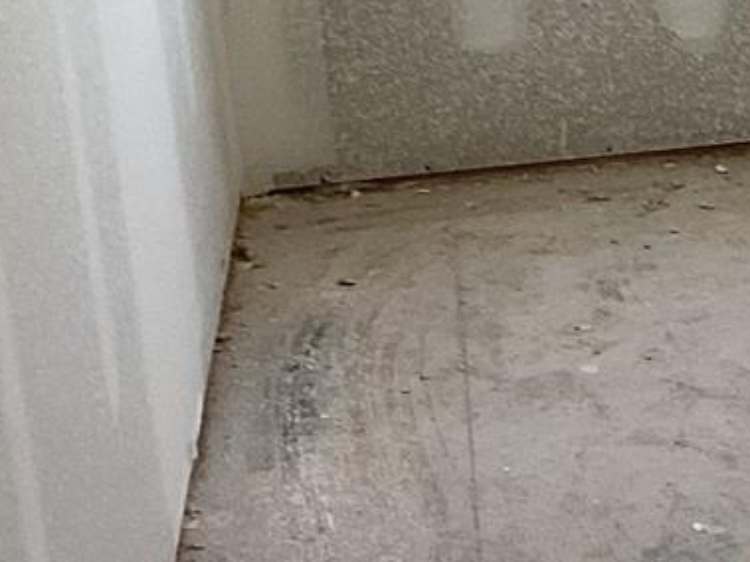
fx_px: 2837
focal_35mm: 131
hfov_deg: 14.1
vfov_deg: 11.3
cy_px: 180
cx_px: 1126
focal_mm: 3.3
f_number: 2.4
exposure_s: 1/120
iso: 80
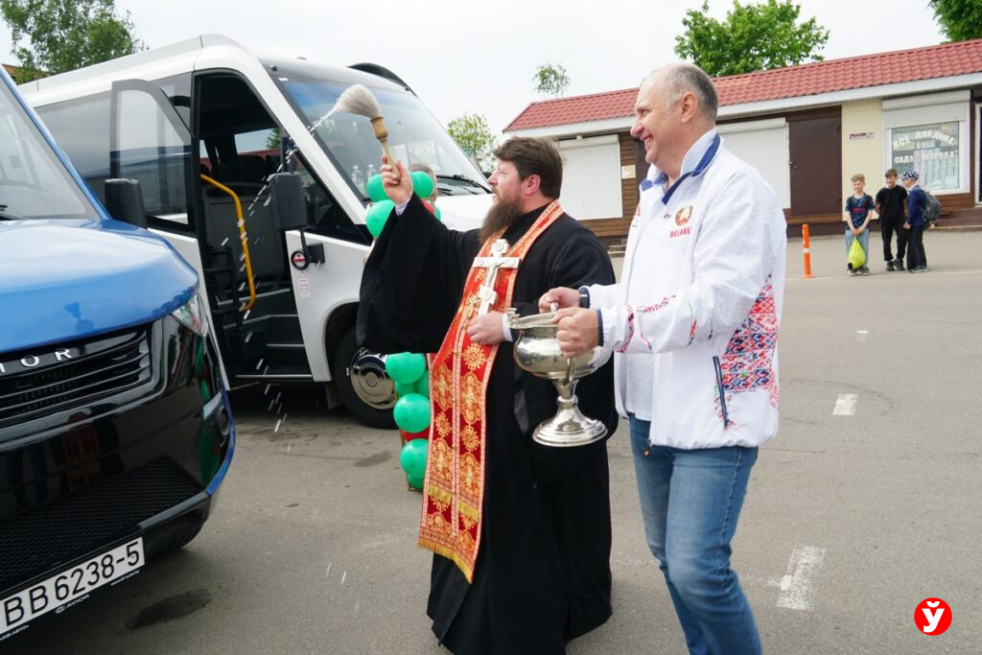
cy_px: 328
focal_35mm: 27
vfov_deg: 47.9
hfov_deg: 67.4
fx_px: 737
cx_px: 491
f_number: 8
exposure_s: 1/125
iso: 100
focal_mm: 18
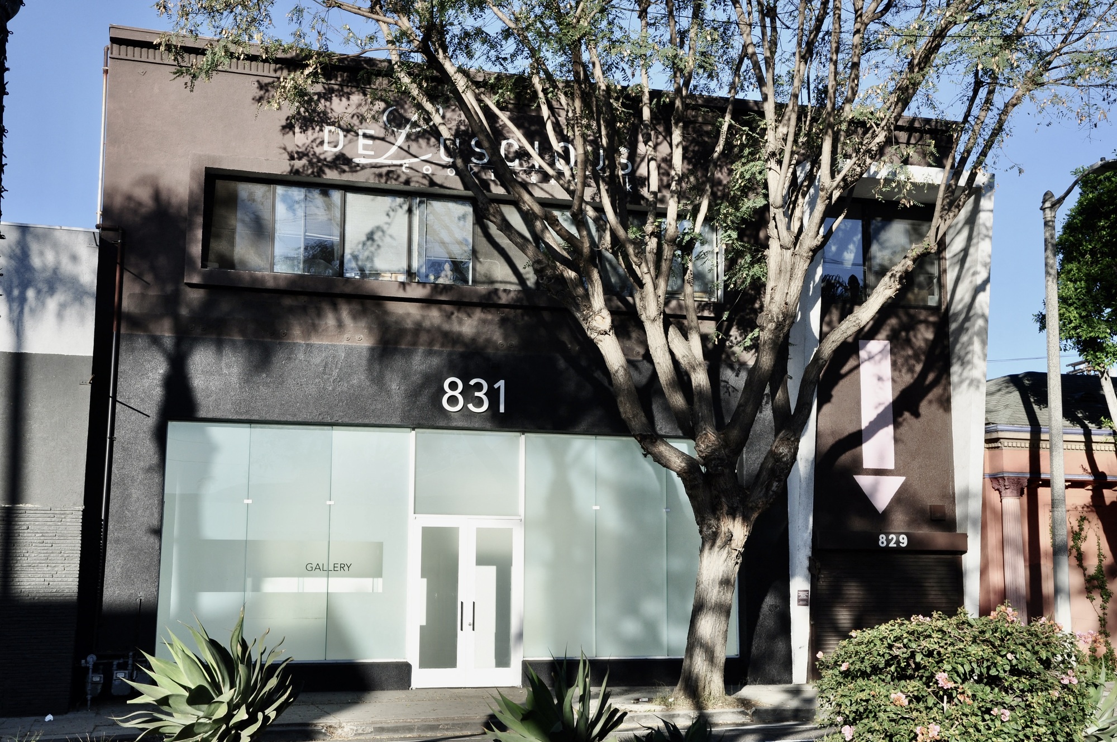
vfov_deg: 29.8
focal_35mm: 45
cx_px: 558
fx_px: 1394
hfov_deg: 43.7
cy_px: 371
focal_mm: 30
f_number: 10
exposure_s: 1/200
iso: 200
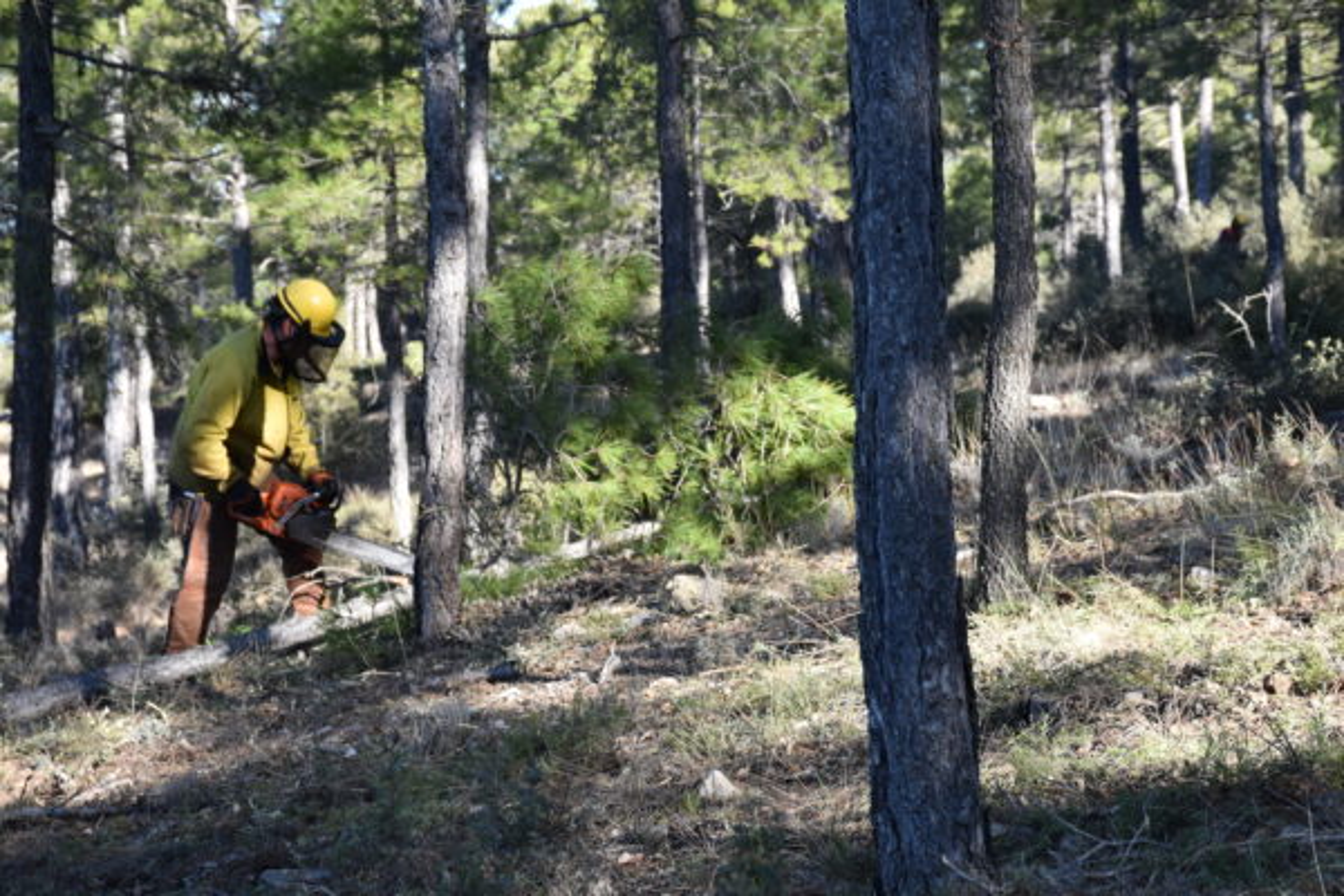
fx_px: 4200
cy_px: 448
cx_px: 672
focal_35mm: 112
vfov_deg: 12.2
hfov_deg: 18.2
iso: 400
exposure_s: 1/250
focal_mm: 75
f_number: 8
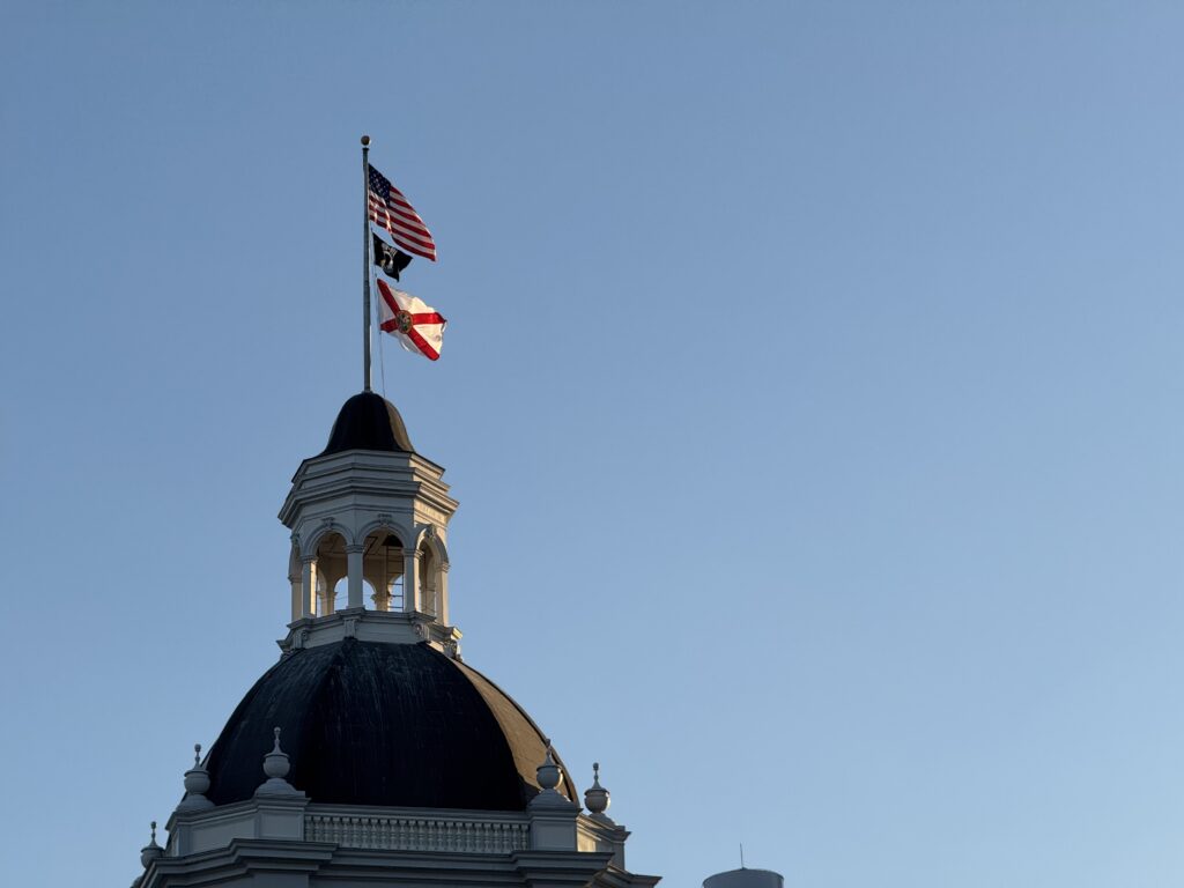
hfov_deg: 16.4
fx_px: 4104
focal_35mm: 120
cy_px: 444
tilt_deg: +20.8
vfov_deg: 12.3
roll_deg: +1.2
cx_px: 592
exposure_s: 1/977
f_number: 2.8
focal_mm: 15.66
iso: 50
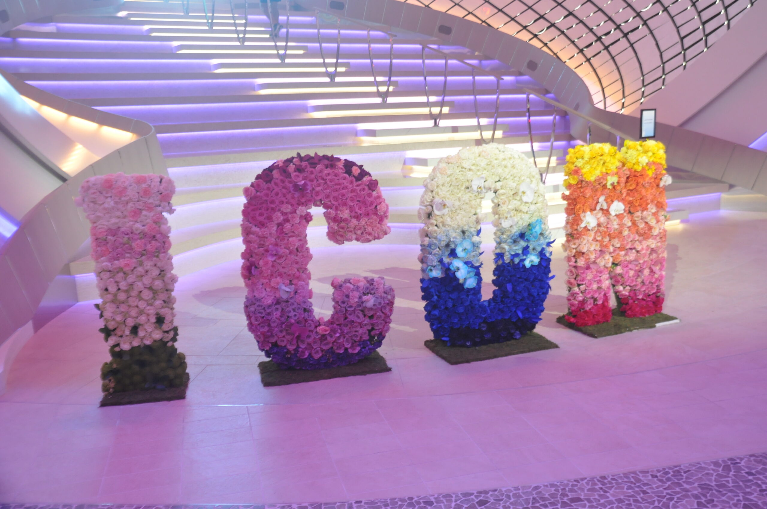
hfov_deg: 53.2
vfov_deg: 36.8
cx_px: 384
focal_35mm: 36
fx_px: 766
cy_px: 254
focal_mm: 24
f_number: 7.1
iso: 1250
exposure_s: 1/60
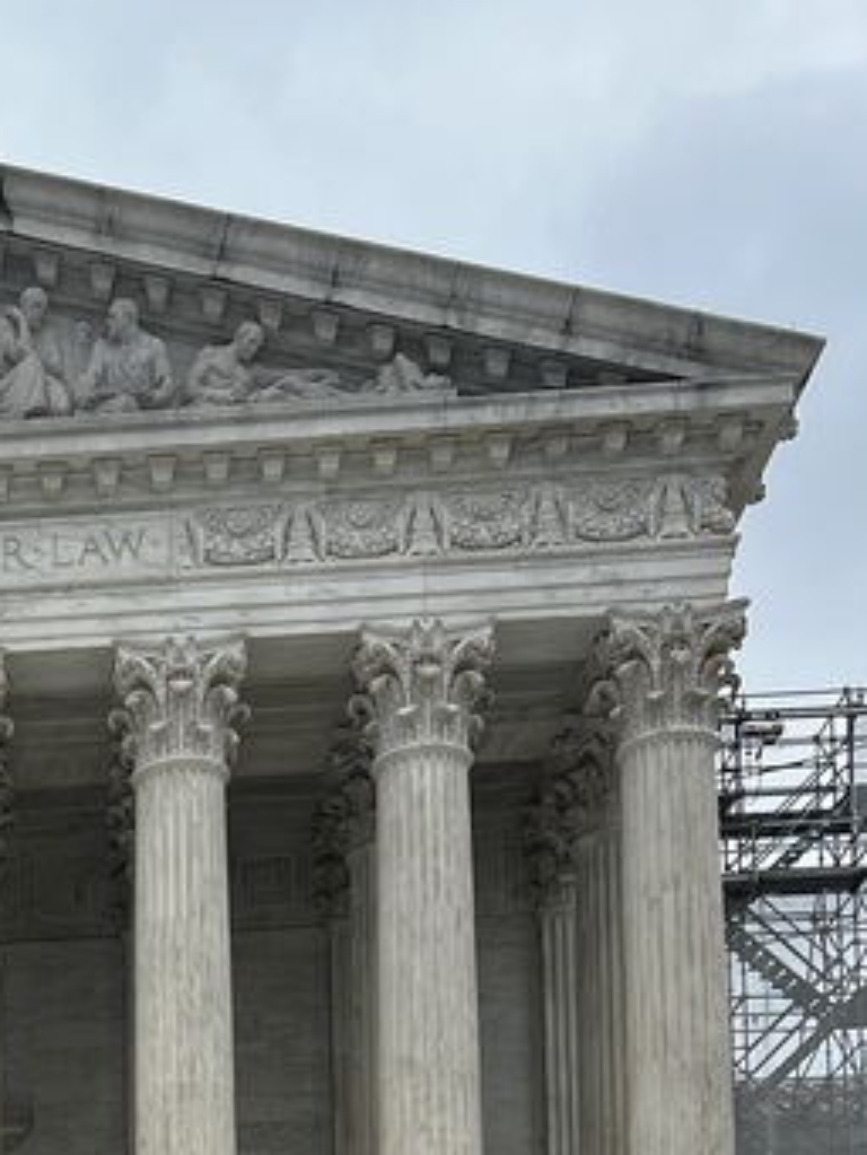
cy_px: 1616
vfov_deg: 21.8
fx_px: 2603
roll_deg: -0.6
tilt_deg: +4.5
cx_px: -176
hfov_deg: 18.0
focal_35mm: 78
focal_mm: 5.7
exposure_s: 1/1698
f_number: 1.5
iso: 50
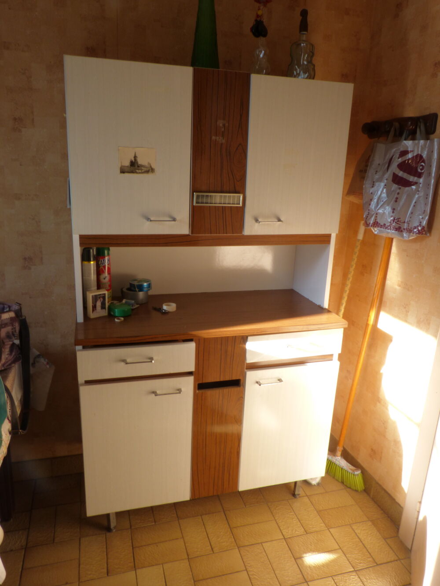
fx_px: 424
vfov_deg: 69.4
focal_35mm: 25
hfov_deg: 54.9
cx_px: 220
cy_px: 293
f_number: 8
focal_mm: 4.5
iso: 100
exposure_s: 1/20
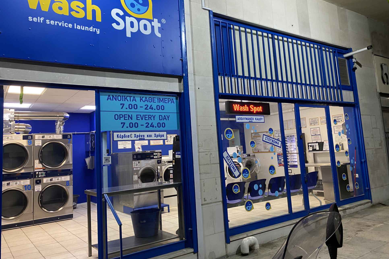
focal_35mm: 28
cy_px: 115
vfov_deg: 46.3
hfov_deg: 65.5
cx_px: 192
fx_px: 303
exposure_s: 1/50
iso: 100
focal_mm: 4.2
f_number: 1.8
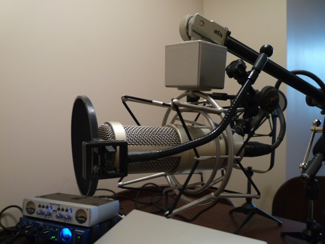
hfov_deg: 58.4
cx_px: 162
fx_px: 291
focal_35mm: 31
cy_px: 122
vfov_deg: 45.4
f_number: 3
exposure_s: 1/30
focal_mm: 5.4
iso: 320
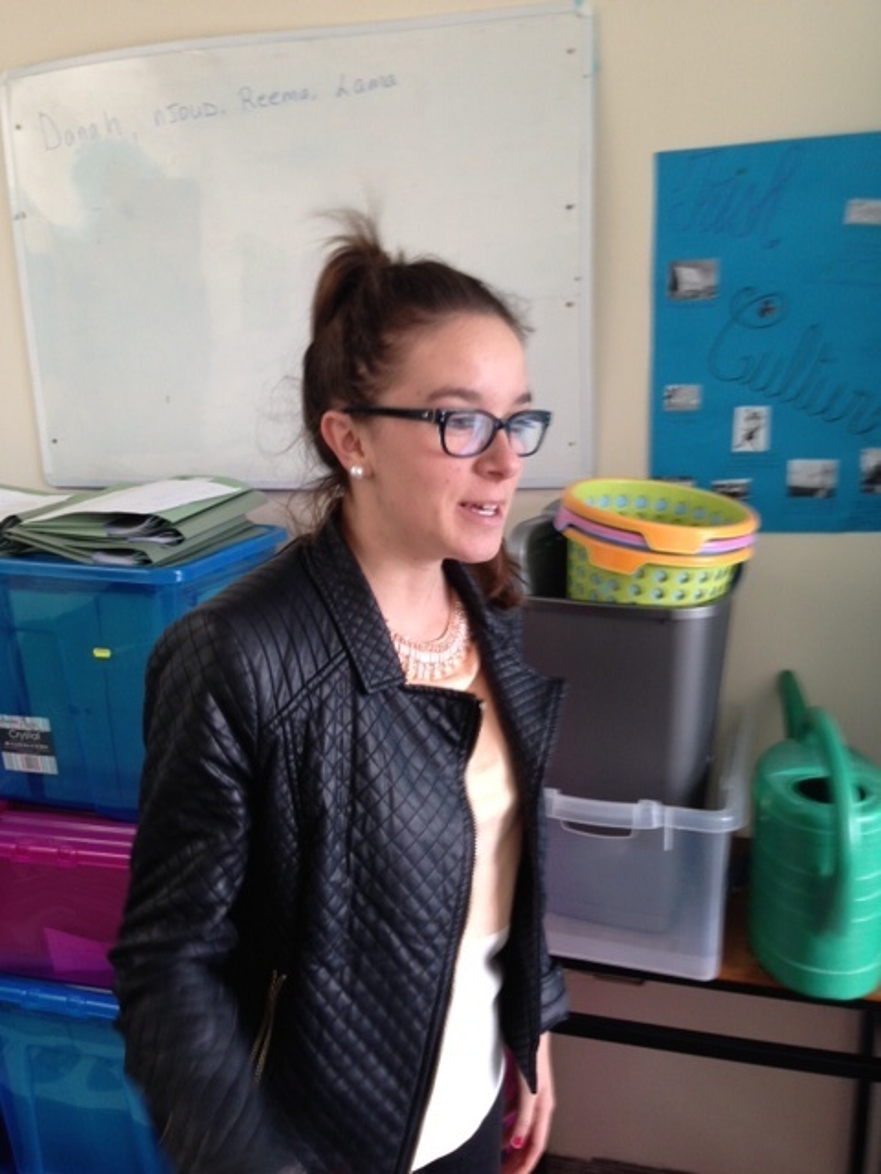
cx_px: 440
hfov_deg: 42.9
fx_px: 1120
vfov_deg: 55.4
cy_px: 587
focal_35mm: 33
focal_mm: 4.12
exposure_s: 1/20
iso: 64
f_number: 2.4
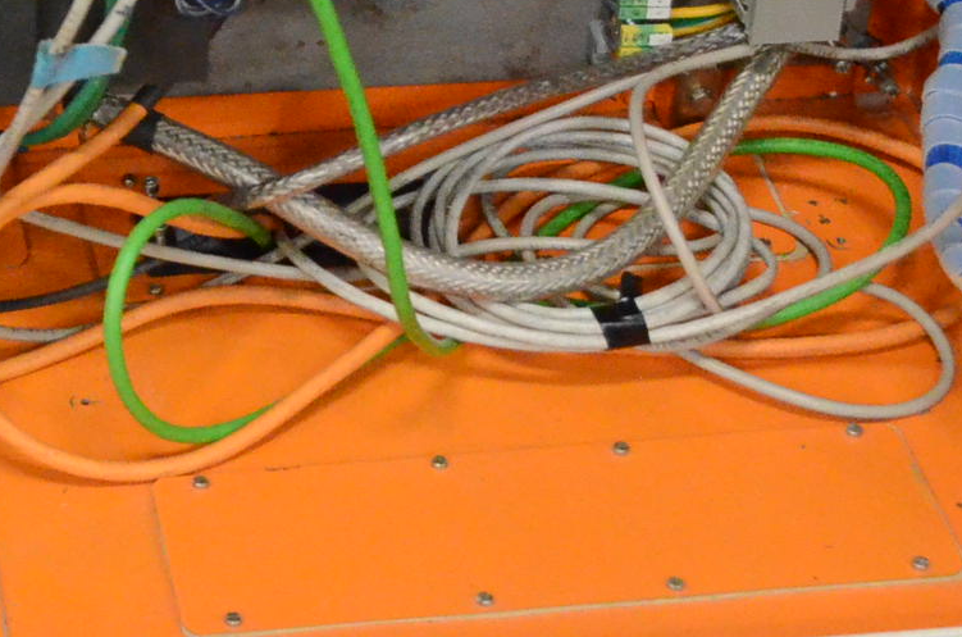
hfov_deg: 15.8
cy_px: -245
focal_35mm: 128
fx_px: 3412
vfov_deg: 10.4
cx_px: 27
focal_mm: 26
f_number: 4
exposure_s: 1/200
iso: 6400
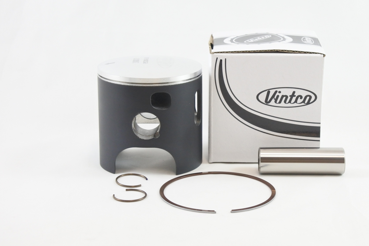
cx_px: 184
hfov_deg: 31.4
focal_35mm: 64
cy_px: 123
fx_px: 656
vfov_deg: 21.2
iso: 800
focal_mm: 24
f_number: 5
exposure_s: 1/125
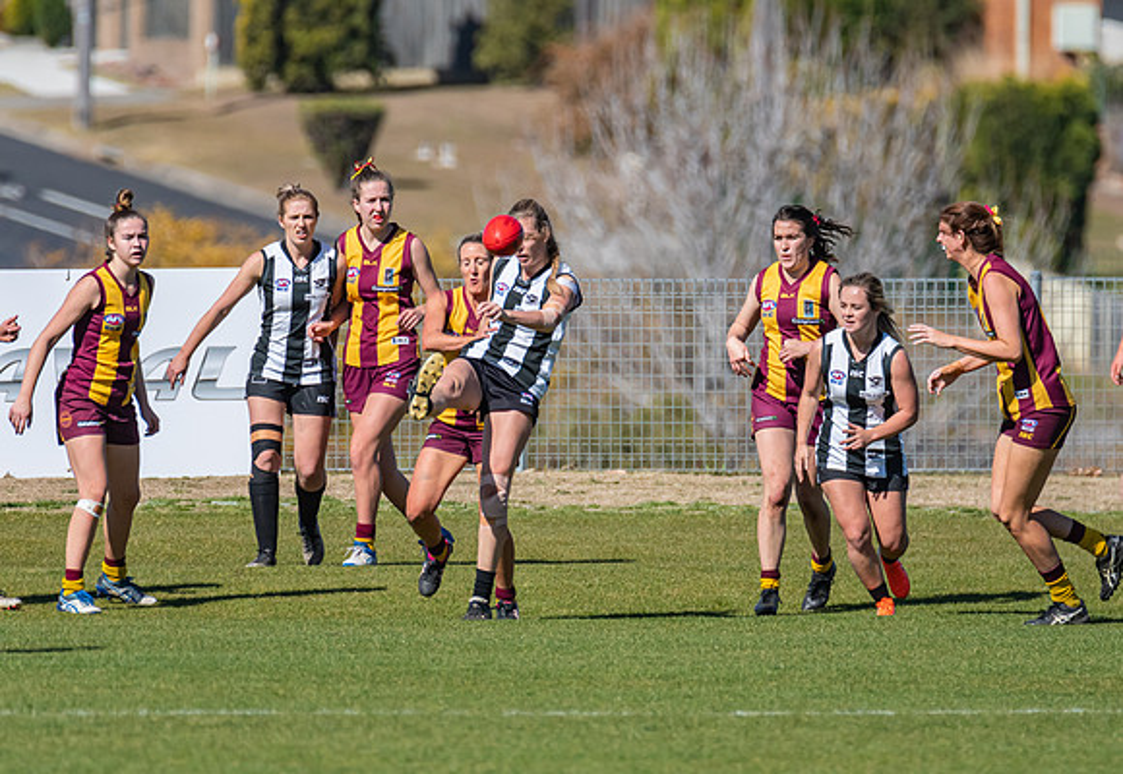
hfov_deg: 2.1
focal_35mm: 988
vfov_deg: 1.4
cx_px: 623
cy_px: 413
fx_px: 31159
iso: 800
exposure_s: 1/4000
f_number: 8
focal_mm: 600
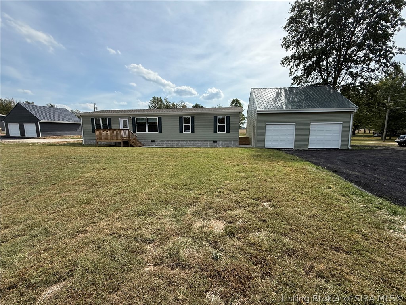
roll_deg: +0.0
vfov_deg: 85.7
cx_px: 203
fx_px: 164
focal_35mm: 14
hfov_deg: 102.1
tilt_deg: -8.1
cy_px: 152
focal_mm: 2.22
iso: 80
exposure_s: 1/3125
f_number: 2.2
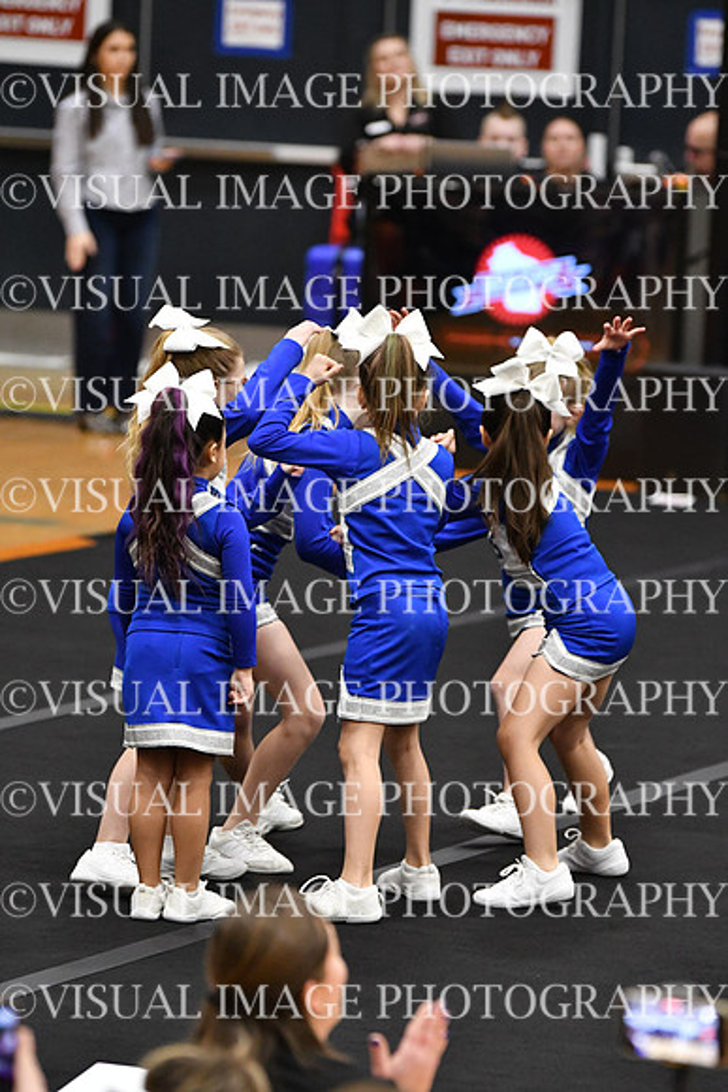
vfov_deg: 8.9
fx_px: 7033
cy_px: 546
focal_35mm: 232
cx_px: 364
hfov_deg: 5.9
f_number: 2.8
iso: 5000
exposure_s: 1/800
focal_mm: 155
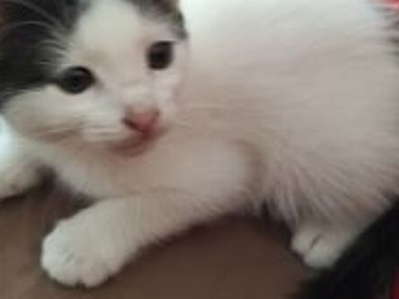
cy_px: 153
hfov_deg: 40.4
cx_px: 202
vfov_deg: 30.9
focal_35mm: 47
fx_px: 542
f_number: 1.65
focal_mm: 6.14
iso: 2500
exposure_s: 1/20
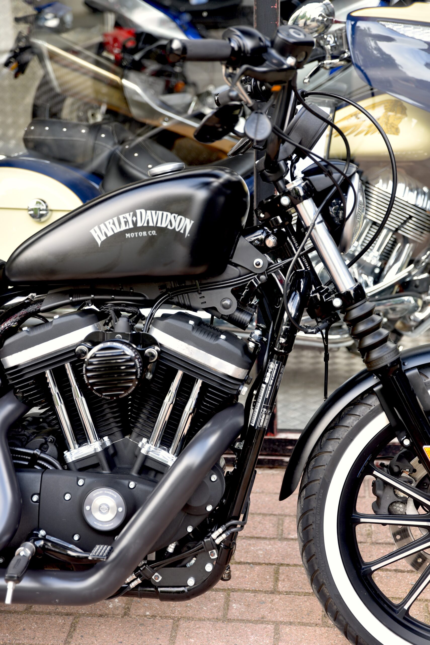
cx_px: 215
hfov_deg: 21.9
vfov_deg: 32.4
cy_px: 322
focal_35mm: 62
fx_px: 1110
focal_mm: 62
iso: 100
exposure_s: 1/60
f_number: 3.2
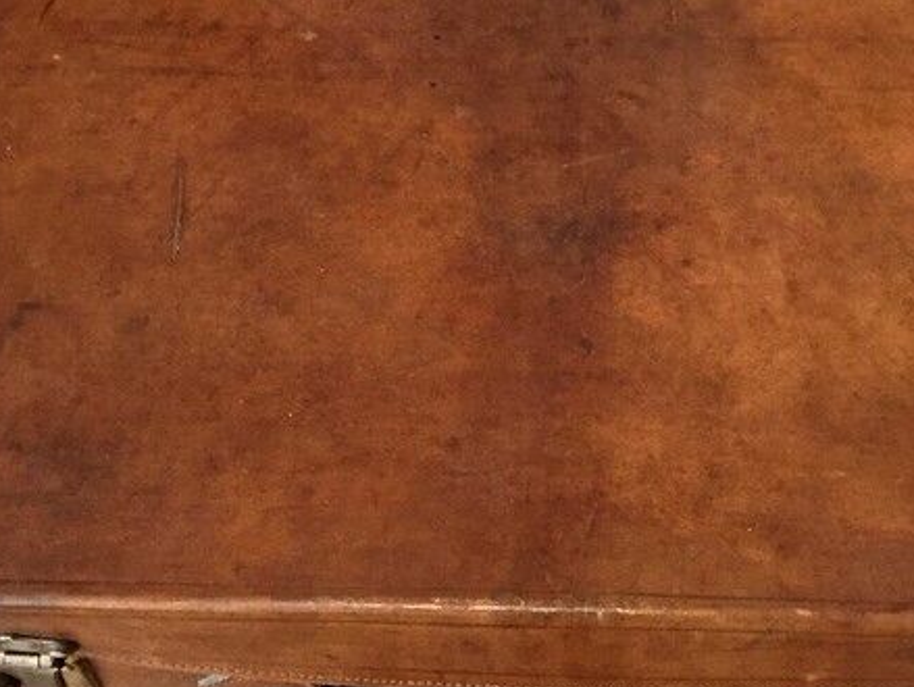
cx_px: 589
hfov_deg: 29.2
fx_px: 1744
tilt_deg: -50.7
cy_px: 146
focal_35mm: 66
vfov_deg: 22.0
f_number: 2.2
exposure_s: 1/33
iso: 250
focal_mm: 4.15
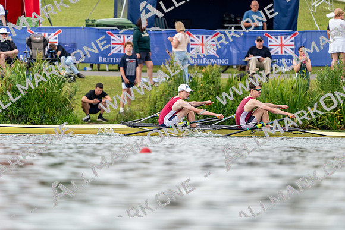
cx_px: 172
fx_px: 5751
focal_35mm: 600
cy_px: 115
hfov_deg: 3.4
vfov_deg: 2.3
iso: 640
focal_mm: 600
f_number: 6.3
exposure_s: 1/1600
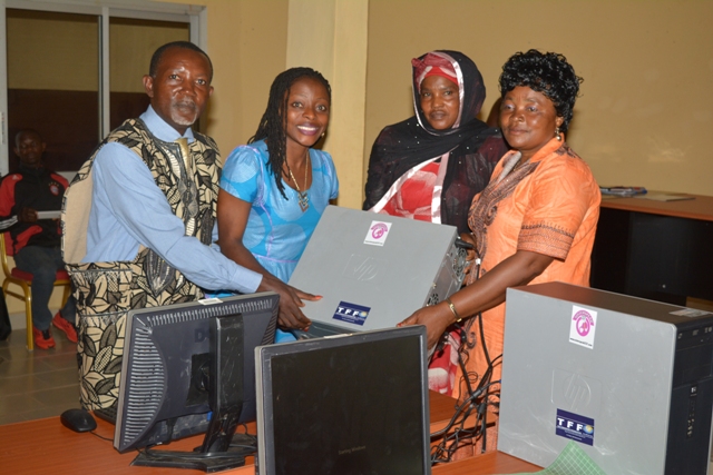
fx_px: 1010
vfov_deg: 26.5
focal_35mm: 51
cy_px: 238
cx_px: 356
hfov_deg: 38.9
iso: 640
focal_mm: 34
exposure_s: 1/80
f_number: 5.6
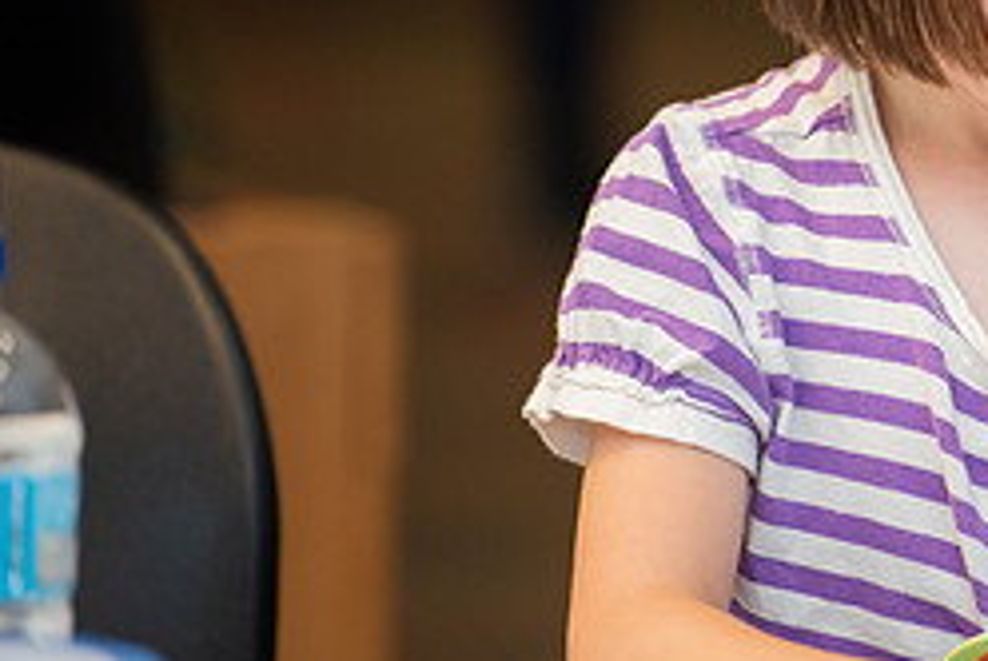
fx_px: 12831
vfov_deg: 3.0
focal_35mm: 467
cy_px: 245
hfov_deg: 4.4
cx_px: 1151
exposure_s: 1/250
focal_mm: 200
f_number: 2.8
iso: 800
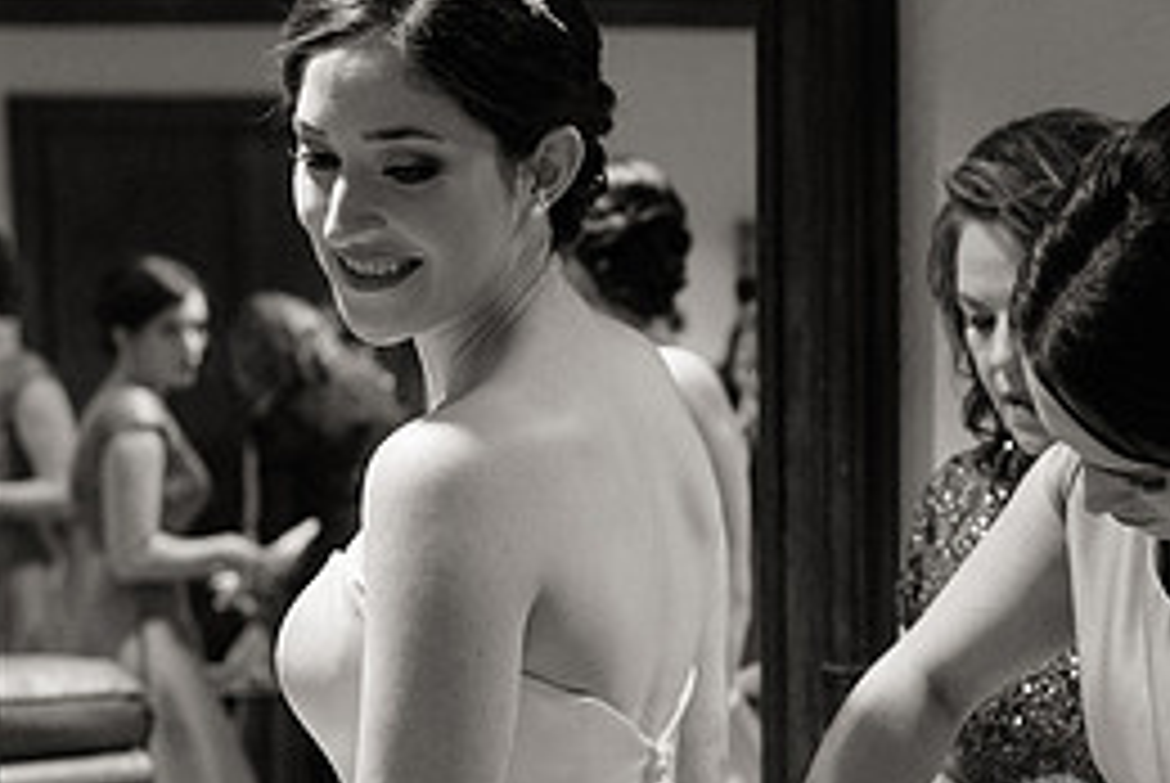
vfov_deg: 17.5
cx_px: 828
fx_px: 2538
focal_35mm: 78
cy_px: 520
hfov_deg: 25.7
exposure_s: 1/160
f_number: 2.8
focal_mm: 35
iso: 3200
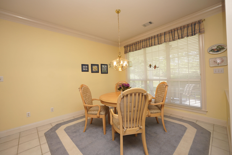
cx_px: 116
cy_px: 78
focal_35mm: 15
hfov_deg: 100.4
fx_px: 97
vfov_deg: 77.3
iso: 200
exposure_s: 1/60
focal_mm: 10
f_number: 4
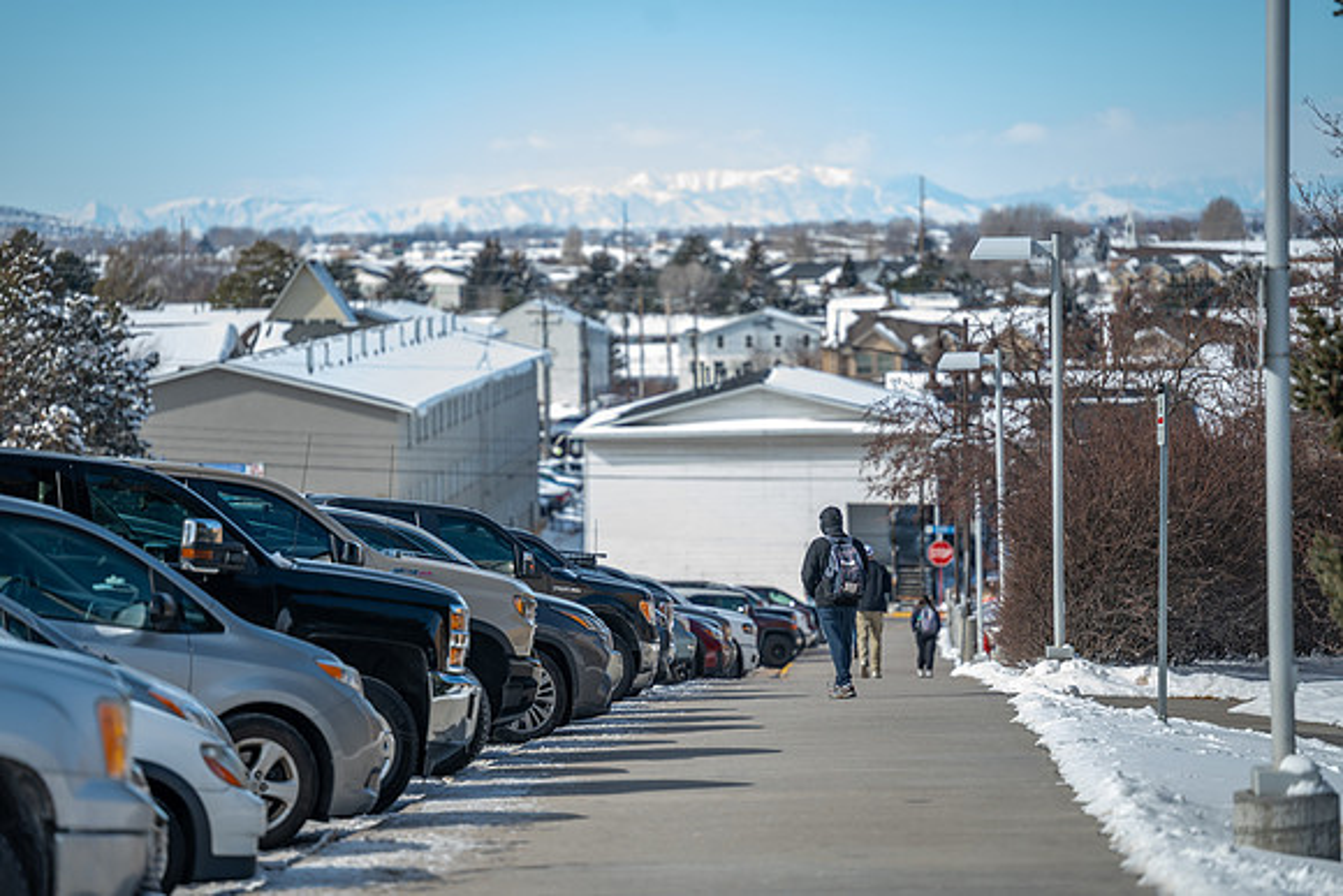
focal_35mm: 165
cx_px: 672
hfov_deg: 12.4
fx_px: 6157
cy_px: 448
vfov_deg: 8.3
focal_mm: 165
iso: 100
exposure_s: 1/800
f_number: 2.8
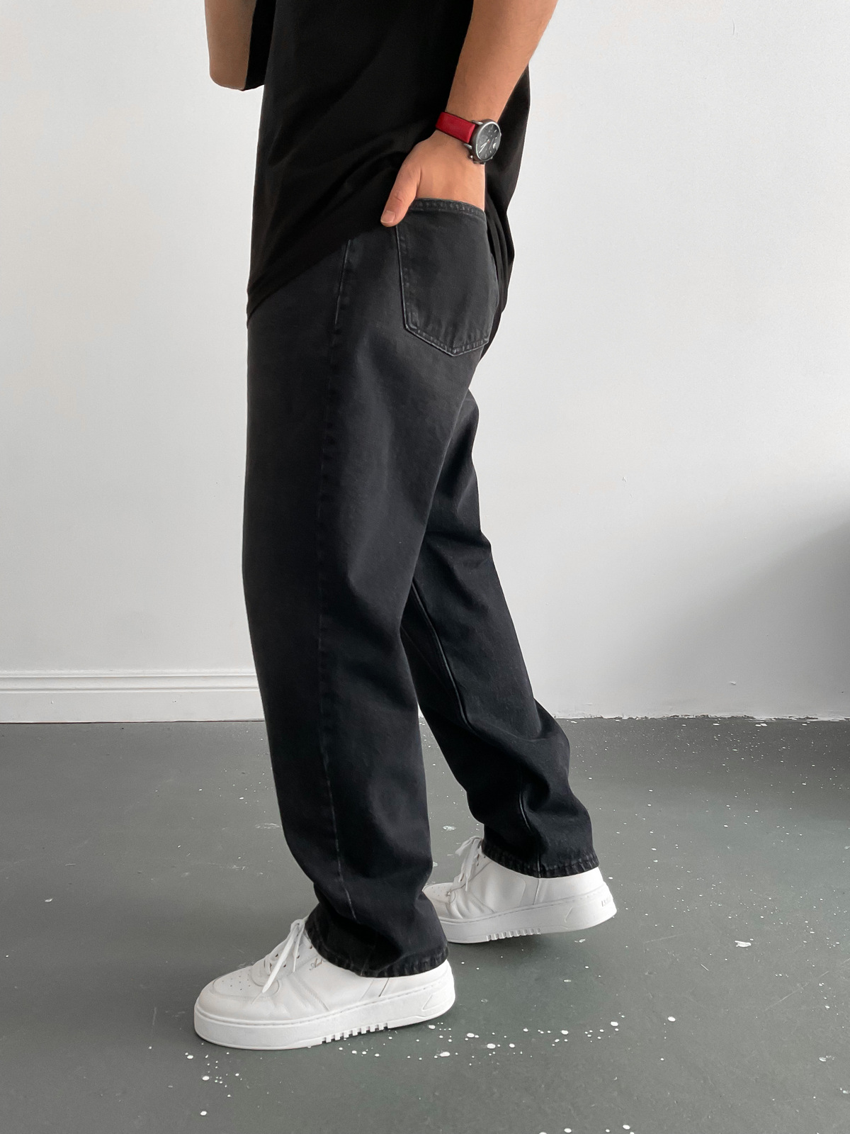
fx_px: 949
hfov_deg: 48.2
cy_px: 567
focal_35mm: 29
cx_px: 425
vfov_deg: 61.7
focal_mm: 3
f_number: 1.8
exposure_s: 1/60
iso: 80
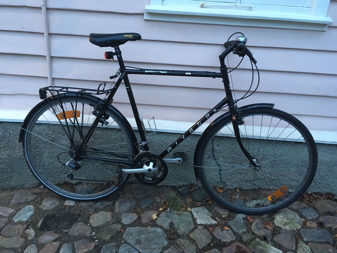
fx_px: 282
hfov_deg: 61.7
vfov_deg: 48.2
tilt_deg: -22.8
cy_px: 126
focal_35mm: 29
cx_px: 168
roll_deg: -4.1
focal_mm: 4.15
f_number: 2.2
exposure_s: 1/17
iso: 250
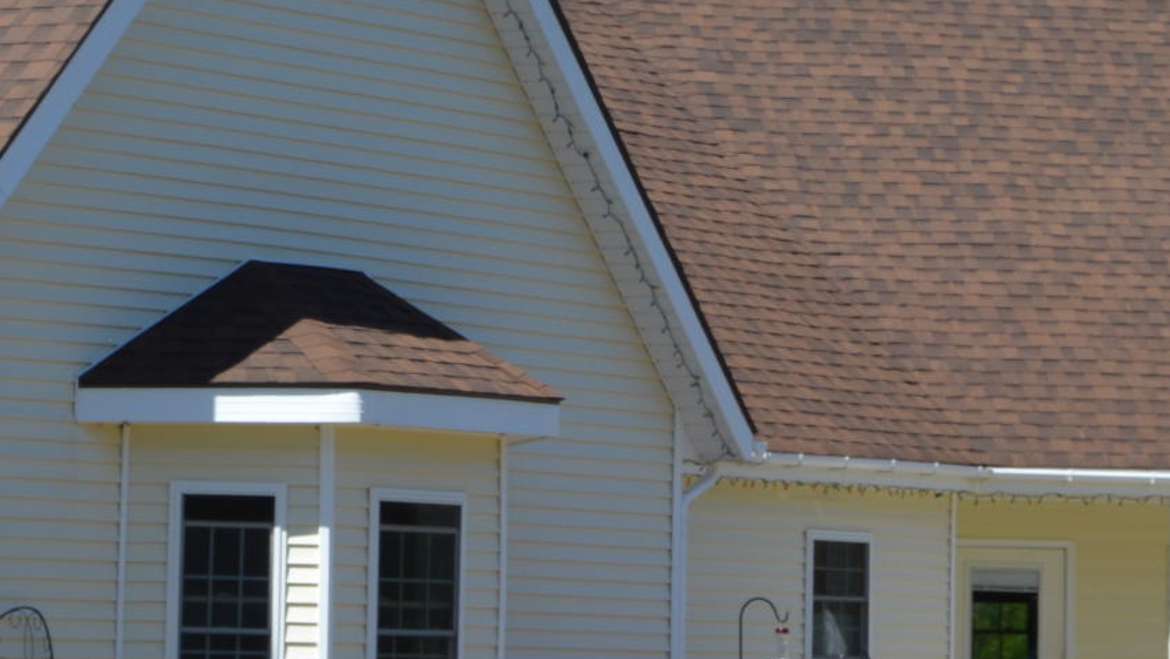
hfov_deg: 12.2
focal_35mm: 177
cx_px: 623
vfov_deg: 6.8
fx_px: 5492
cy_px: -120
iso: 100
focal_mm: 32
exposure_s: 1/320
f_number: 9
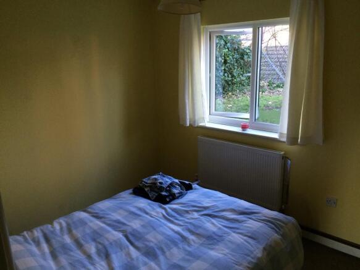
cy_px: 135
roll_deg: +3.5
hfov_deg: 61.7
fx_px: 302
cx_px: 180
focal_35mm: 29
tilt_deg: -15.9
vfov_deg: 48.2
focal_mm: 4.15
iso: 64
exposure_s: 1/30
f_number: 2.2
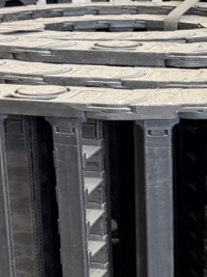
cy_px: 297
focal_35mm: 115
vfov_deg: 16.7
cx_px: 198
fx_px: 918
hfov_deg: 12.7
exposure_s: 1/60
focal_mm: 6.76
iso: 125
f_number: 1.78
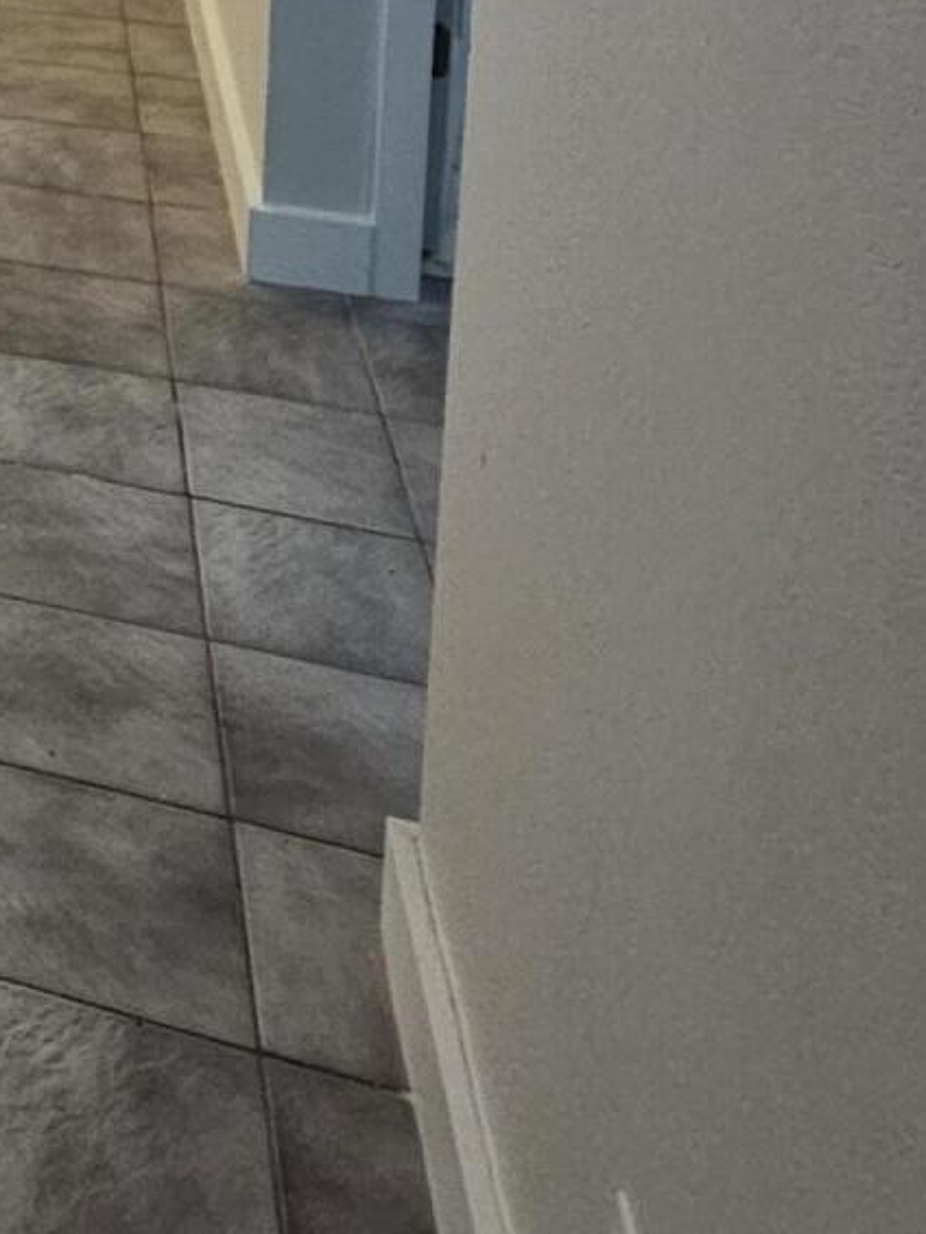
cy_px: -426
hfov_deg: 22.1
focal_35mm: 46
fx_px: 1640
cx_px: -660
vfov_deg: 30.8
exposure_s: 1/60
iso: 200
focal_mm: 2.2
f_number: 2.2
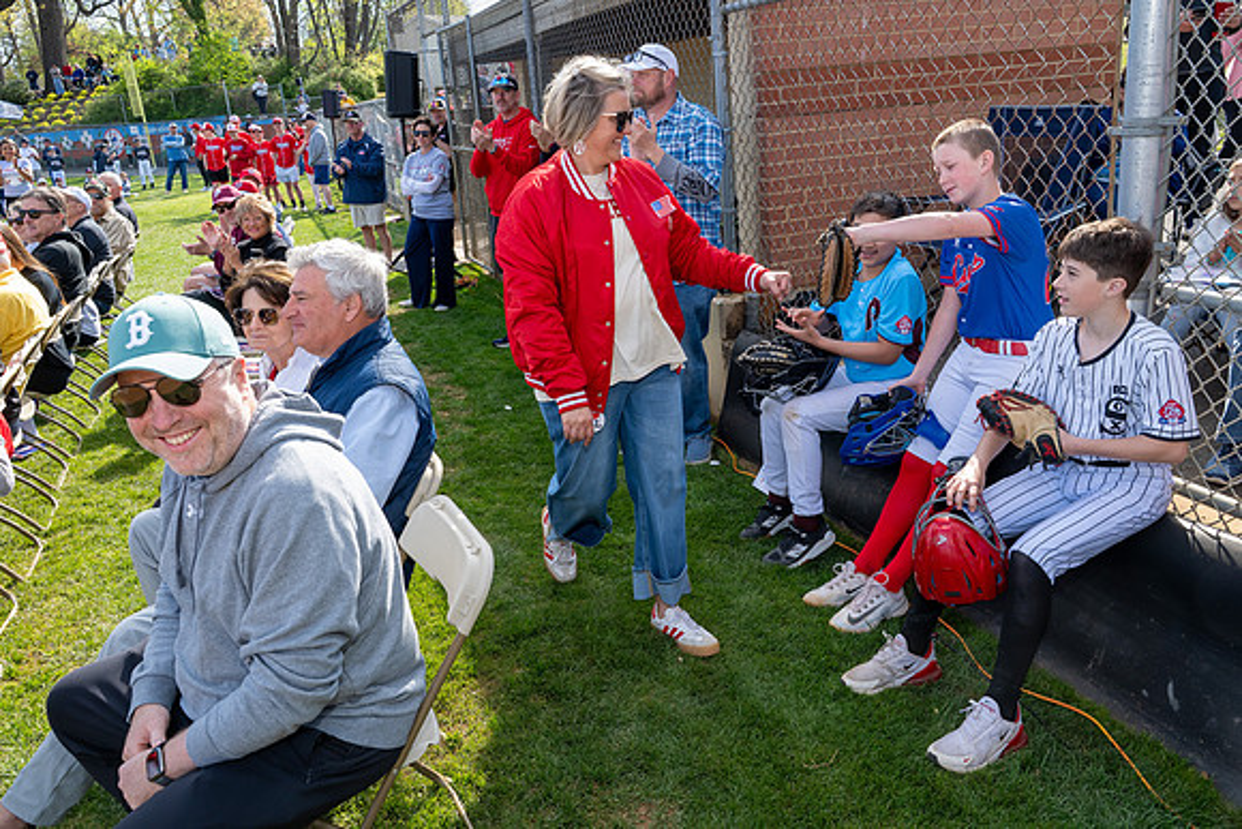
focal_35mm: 27
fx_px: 943
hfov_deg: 66.7
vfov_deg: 47.4
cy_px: 377
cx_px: 614
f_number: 8
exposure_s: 1/250
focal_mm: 24
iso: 400
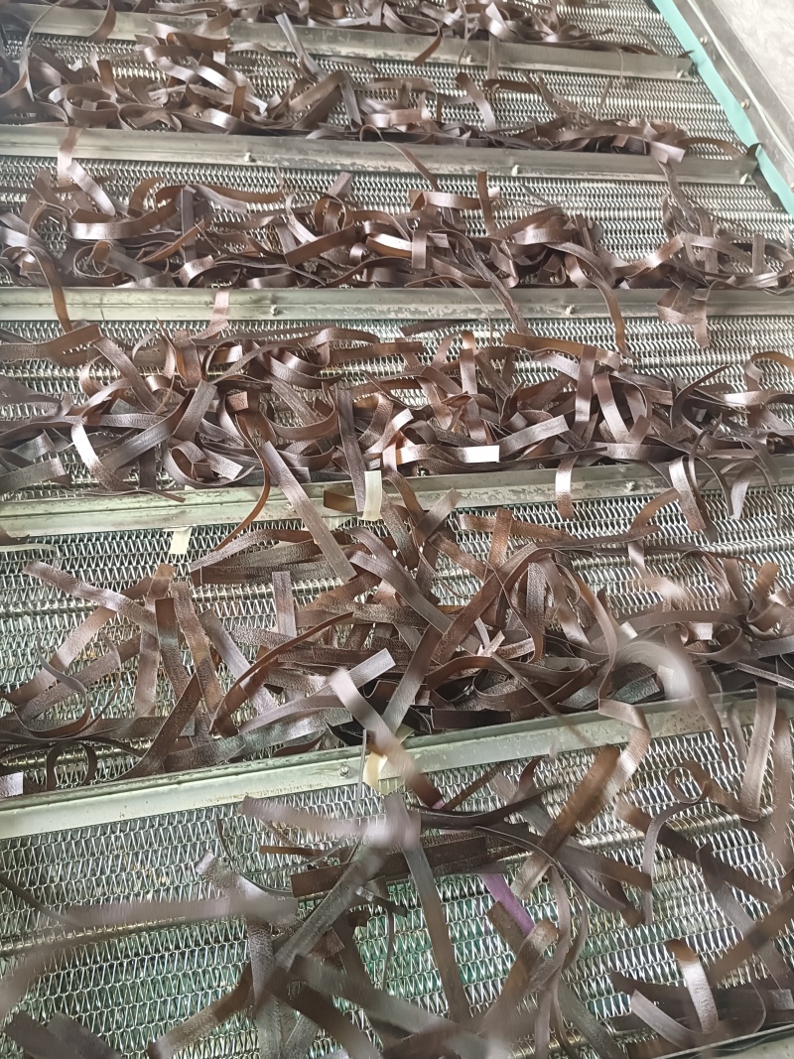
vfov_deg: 65.3
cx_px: 397
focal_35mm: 27
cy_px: 530
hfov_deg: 51.3
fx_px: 826
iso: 1361
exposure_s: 1/33.3
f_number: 1.9
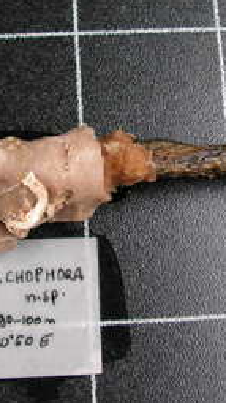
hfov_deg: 15.6
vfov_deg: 27.5
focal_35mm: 77
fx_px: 822
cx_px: 58
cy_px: 165
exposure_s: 1/40
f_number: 3.2
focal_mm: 6
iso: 50
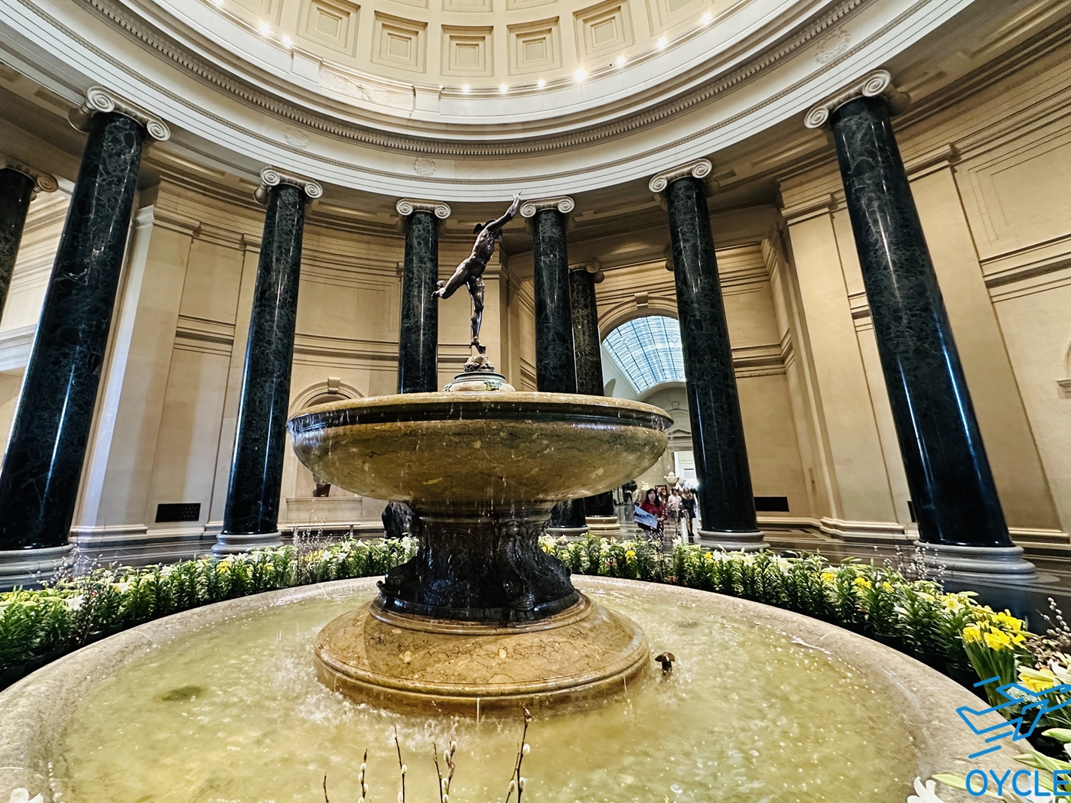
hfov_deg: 94.2
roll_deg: +0.4
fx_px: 495
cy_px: 353
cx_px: 481
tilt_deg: +14.5
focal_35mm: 16
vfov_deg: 77.8
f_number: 2.2
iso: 1000
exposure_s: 1/60
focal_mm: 2.22
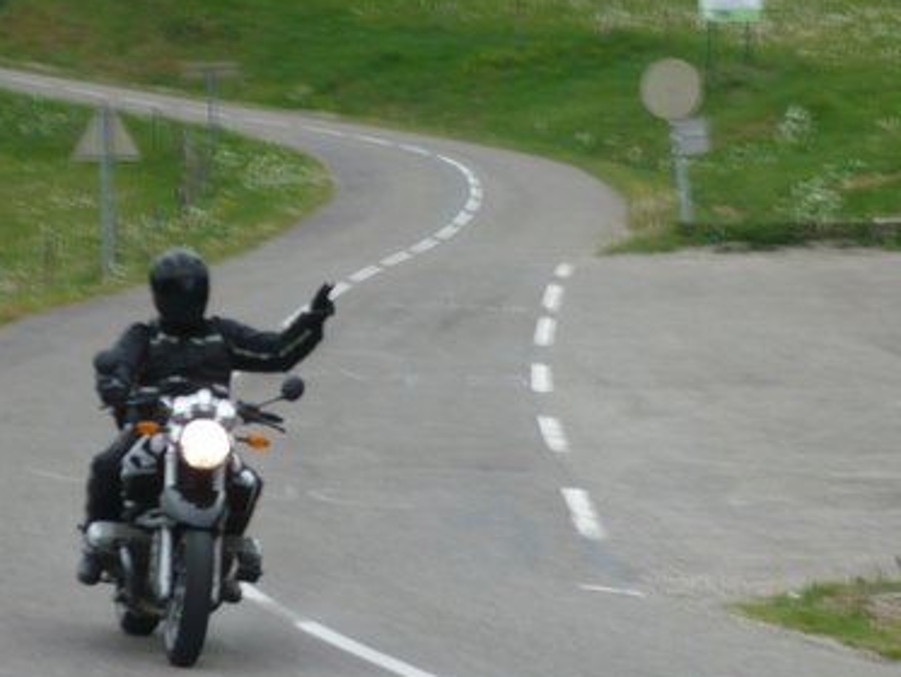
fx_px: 4400
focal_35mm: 169
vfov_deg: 8.8
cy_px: 481
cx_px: 563
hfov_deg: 11.7
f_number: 5
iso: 100
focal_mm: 17.4
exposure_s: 1/60
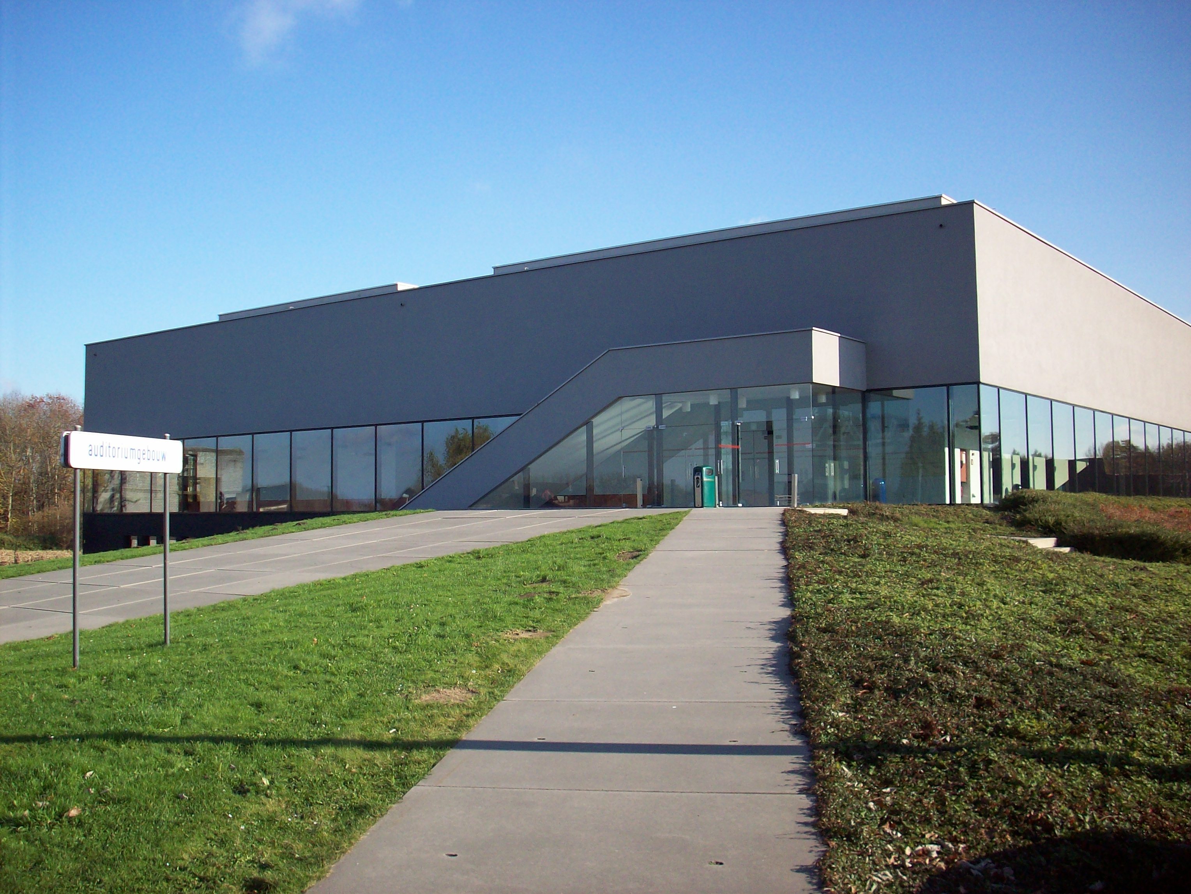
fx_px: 1273
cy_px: 447
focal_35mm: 37
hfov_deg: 50.1
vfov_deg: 38.7
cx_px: 596
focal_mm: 6.2
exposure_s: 1/219
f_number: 5.6
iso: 80
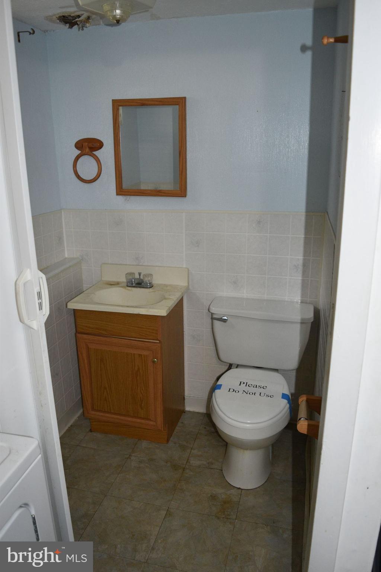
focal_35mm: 27
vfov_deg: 67.4
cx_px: 190
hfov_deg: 47.9
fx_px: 429
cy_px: 286
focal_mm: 18
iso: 800
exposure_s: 1/60
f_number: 3.5
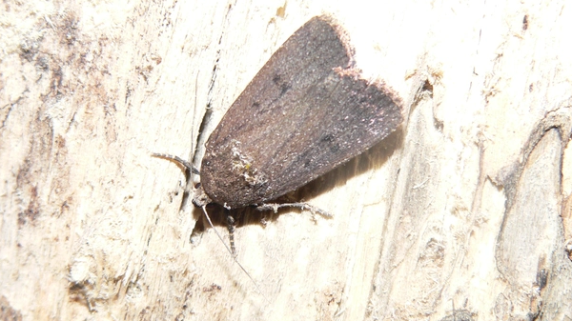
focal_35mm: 100
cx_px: 296
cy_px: 149
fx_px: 1516
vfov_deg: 12.1
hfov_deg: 21.4
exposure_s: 1/60
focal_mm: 14.4
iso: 100
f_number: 4
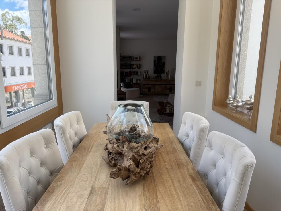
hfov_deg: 71.6
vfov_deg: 56.8
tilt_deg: -9.8
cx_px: 140
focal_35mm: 24
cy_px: 106
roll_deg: -0.5
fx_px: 195
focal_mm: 6.76
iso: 80
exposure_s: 1/412
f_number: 1.78
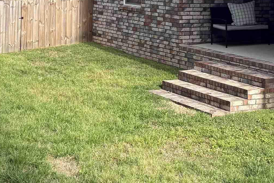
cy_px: -38
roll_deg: -0.7
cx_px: 118
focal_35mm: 82
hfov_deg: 24.7
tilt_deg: +0.8
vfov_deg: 16.0
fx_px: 624
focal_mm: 5.96
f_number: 1.6
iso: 50
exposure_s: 1/1117
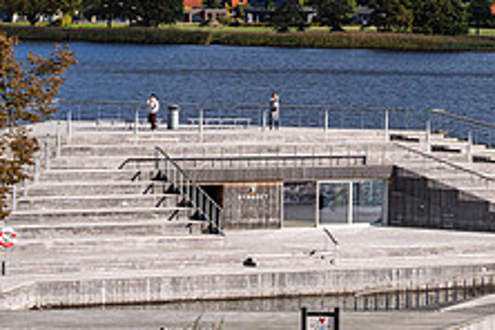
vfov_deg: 7.5
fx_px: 2516
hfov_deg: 11.2
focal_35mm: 183
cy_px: 137
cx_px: 303
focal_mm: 70
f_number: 2.8
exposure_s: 1/8000
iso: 250
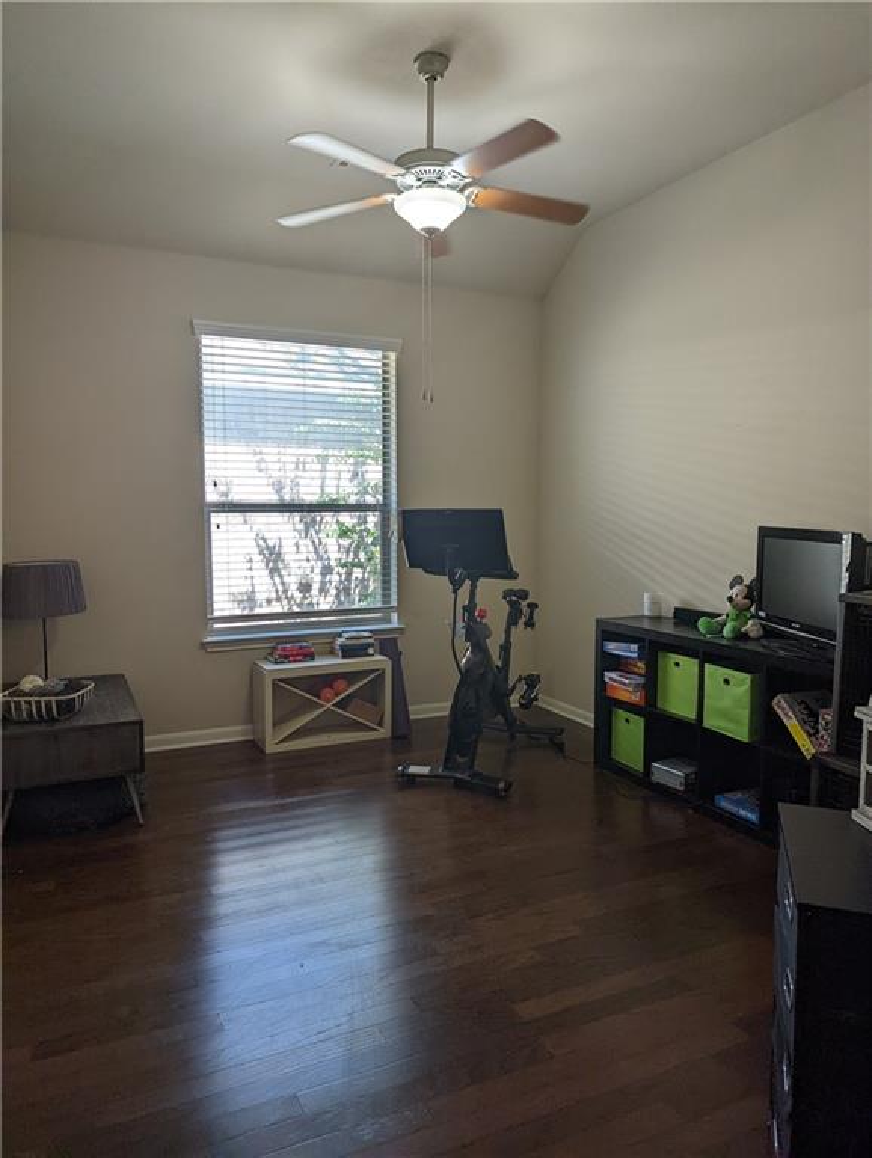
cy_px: 579
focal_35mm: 24
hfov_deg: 56.9
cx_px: 436
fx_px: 804
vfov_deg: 71.5
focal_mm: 6.81
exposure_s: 1/120
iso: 59
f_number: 1.85
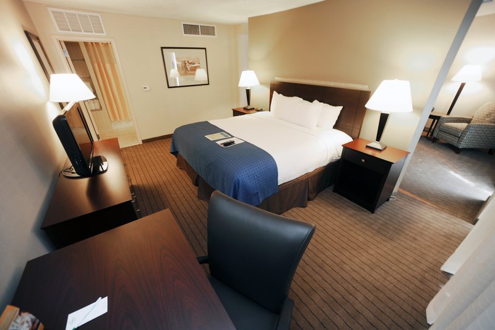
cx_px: 248
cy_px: 165
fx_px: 192
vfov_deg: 81.1
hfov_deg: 104.3
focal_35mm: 14
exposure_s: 1/10
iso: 200
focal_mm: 14
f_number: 4.5
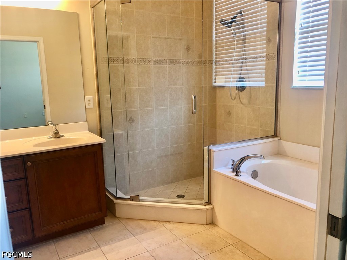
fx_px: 281
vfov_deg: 49.7
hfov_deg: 63.4
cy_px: 130
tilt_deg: -9.5
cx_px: 174
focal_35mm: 28
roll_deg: +1.8
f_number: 1.8
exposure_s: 1/15
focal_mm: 4
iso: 40
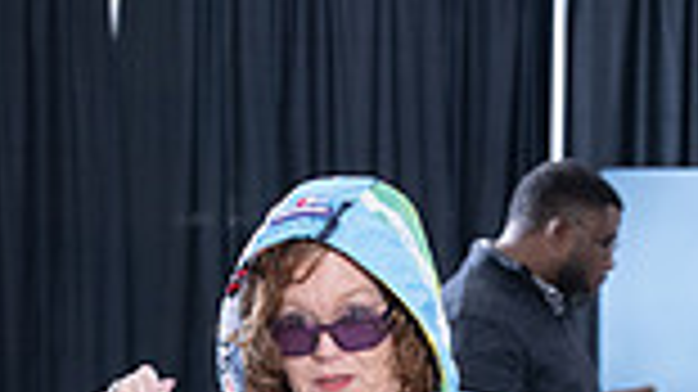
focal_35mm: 279
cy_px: 1009
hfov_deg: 7.7
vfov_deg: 4.2
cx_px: 387
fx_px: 5161
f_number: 7.1
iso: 1250
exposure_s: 1/160
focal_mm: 92
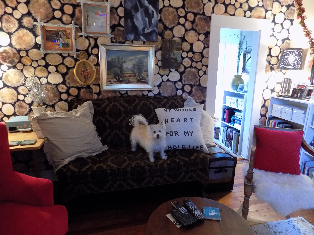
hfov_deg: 73.9
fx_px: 209
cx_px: 157
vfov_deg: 58.9
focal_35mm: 23
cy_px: 118
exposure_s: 1/5
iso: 400
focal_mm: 4
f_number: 3.1
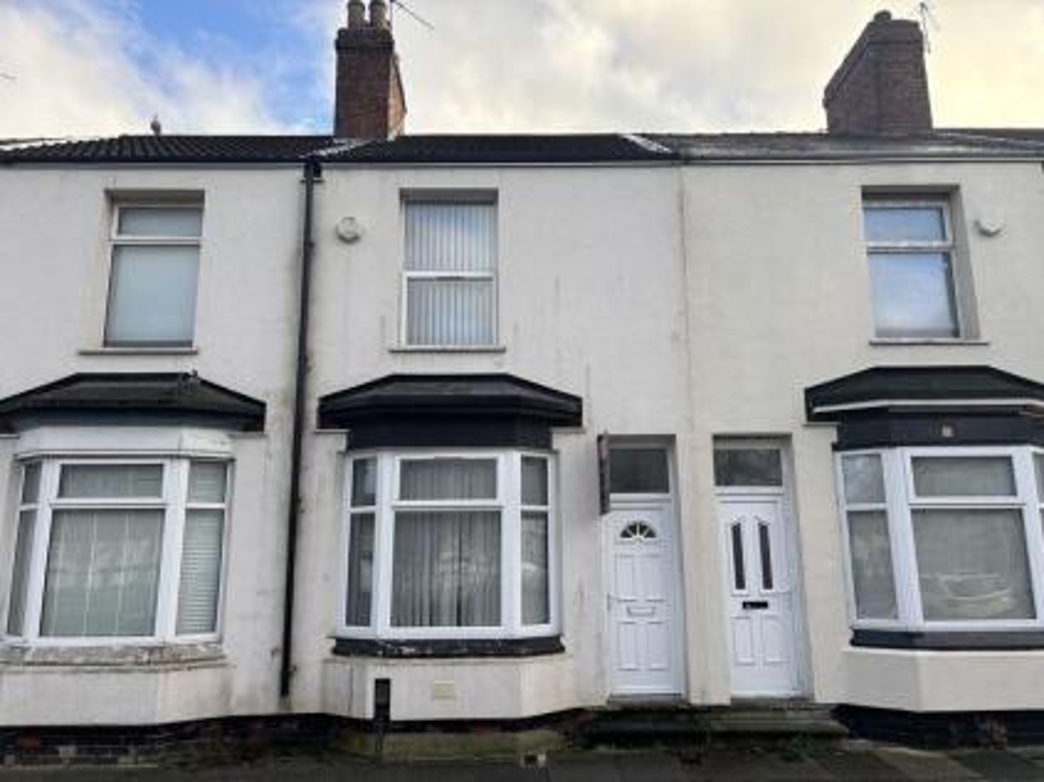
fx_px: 784
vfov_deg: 53.0
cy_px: 391
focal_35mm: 26
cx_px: 522
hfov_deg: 67.3
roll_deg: +0.8
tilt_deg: +12.2
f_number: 1.6
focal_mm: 5.96
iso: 50
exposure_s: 1/742
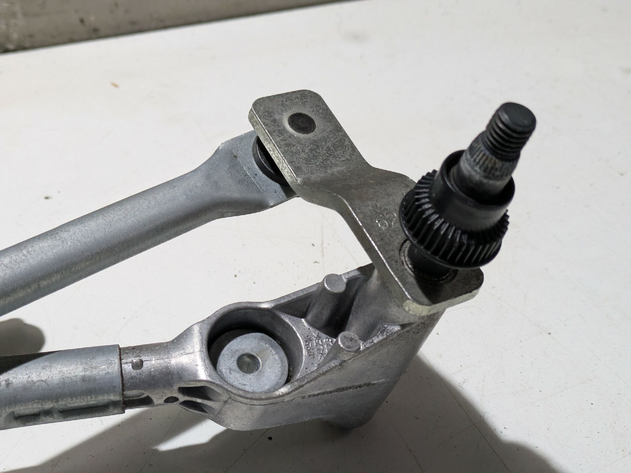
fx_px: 930
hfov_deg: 37.5
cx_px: 316
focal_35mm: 51
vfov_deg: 28.6
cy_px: 236
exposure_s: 1/100
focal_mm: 5.43
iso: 134
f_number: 1.89
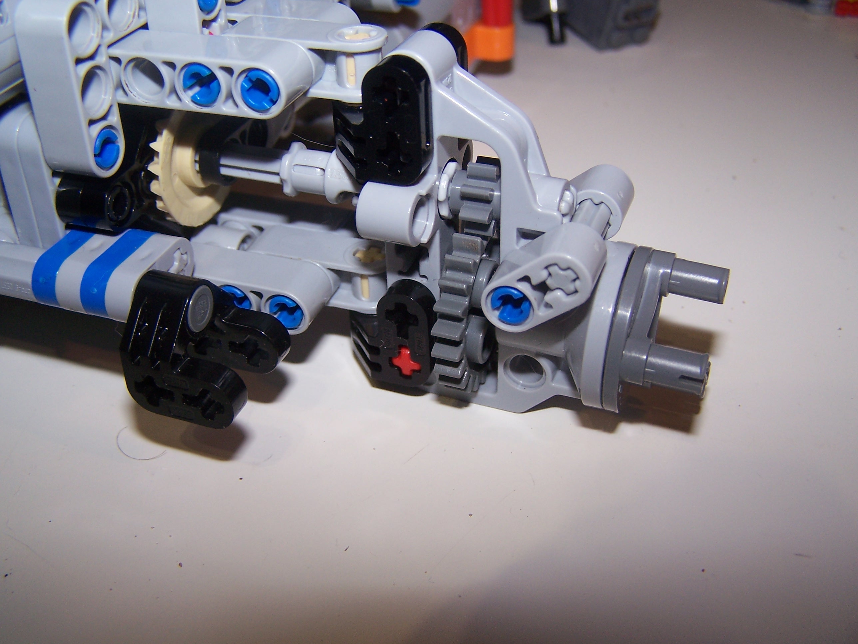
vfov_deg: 37.7
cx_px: 429
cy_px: 322
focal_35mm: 38
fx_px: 942
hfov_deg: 49.0
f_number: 2.8
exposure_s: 1/60
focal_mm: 6.3
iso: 80
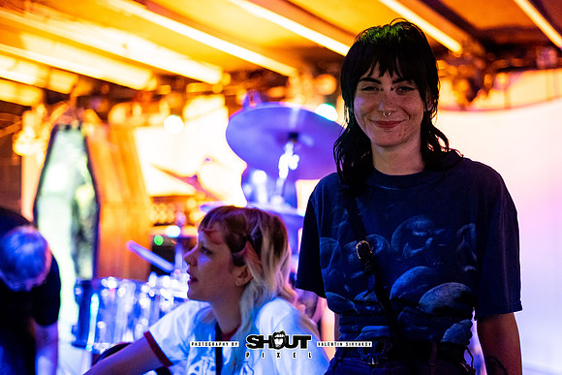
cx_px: 329
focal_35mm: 60
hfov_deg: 33.4
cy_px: 194
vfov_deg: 22.7
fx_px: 934
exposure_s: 1/125
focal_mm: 50
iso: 2500
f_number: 1.8
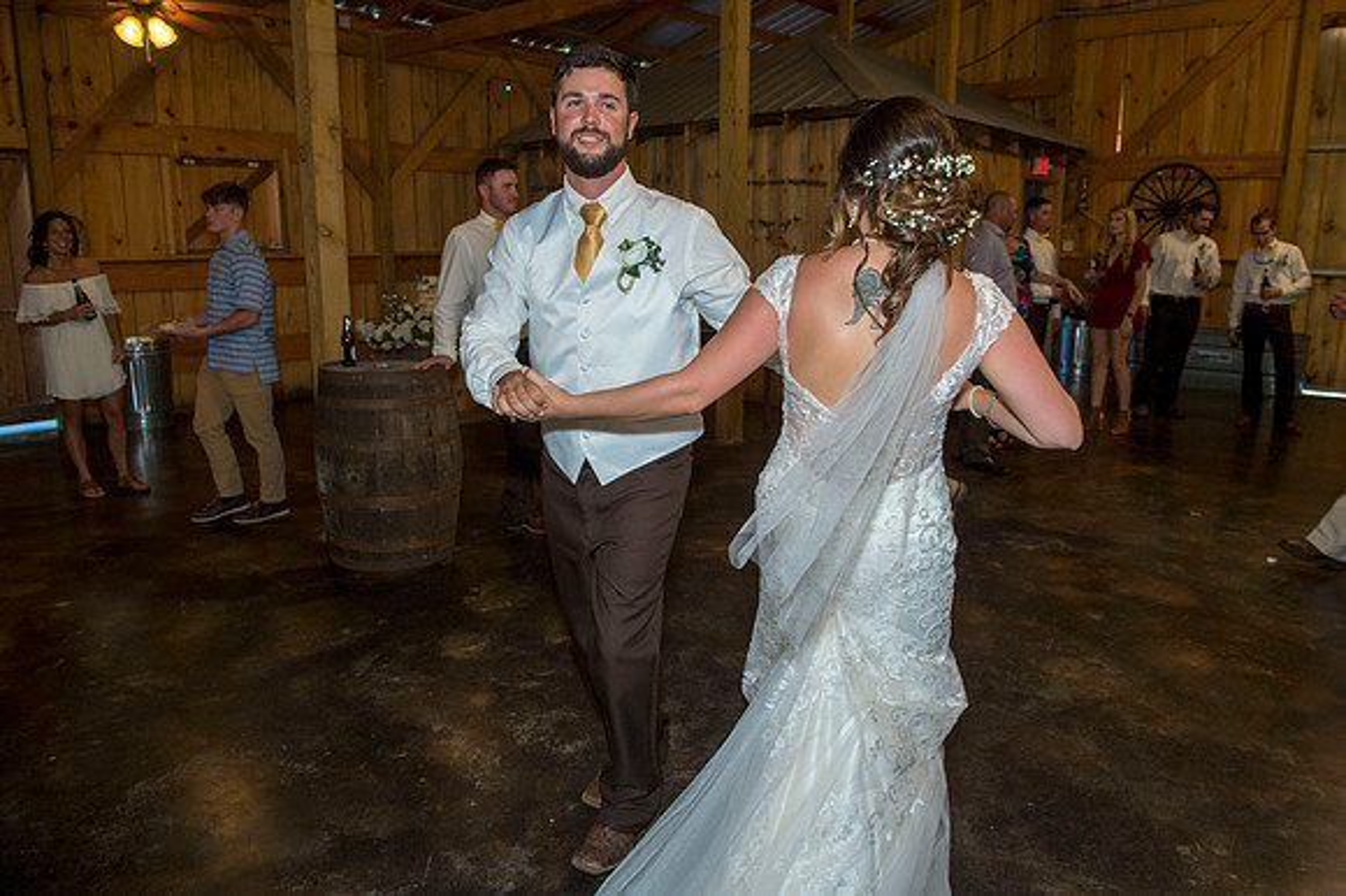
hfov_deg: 65.5
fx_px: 1046
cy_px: 448
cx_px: 673
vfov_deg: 46.4
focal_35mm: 28
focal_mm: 28
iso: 1600
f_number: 6.3
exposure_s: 1/160
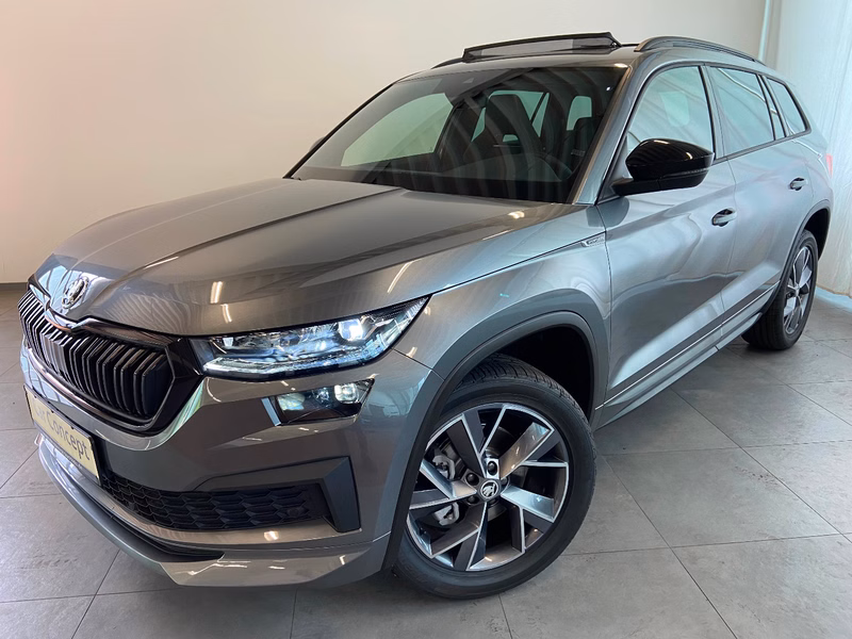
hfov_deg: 67.3
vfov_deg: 53.1
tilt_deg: -18.2
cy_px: 320
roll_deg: +1.4
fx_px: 640
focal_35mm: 26
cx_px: 426
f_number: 1.8
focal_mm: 4.25
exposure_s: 1/50
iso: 80
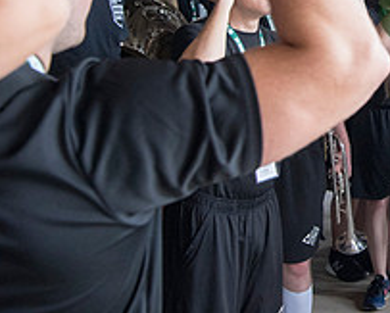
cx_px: 524
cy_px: -7
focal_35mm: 83
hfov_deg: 20.7
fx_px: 959
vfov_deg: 18.0
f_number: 5
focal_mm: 31
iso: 2500
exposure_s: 1/250
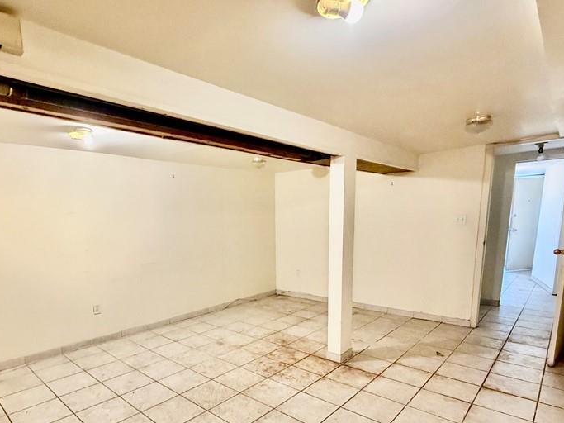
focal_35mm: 21
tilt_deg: -9.8
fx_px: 342
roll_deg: +2.8
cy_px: 278
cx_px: 242
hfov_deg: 78.5
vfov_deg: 62.1
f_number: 2.2
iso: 500
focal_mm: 2.22
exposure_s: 1/60
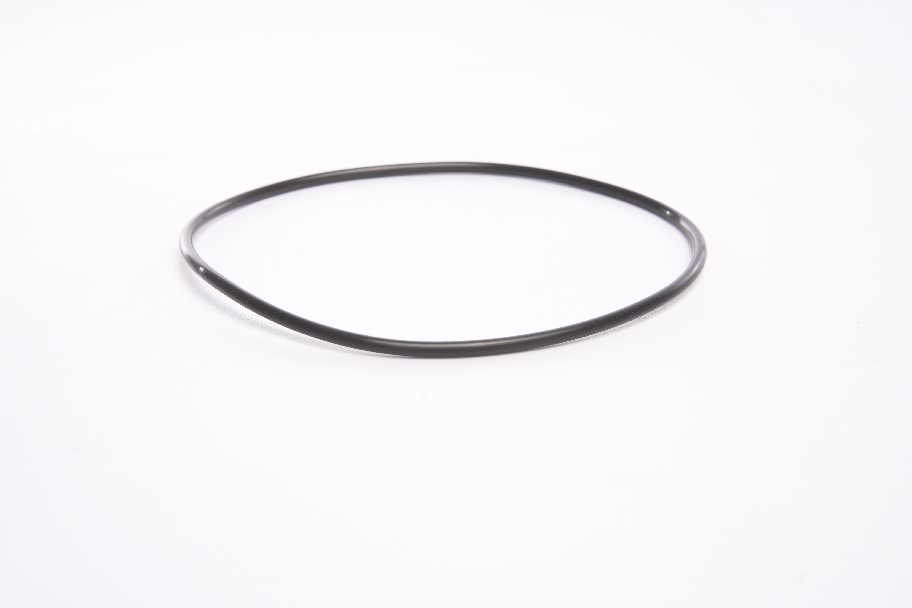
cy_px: 304
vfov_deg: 27.5
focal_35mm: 49
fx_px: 1241
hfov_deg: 40.3
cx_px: 456
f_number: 9
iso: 125
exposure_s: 1/125
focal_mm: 49
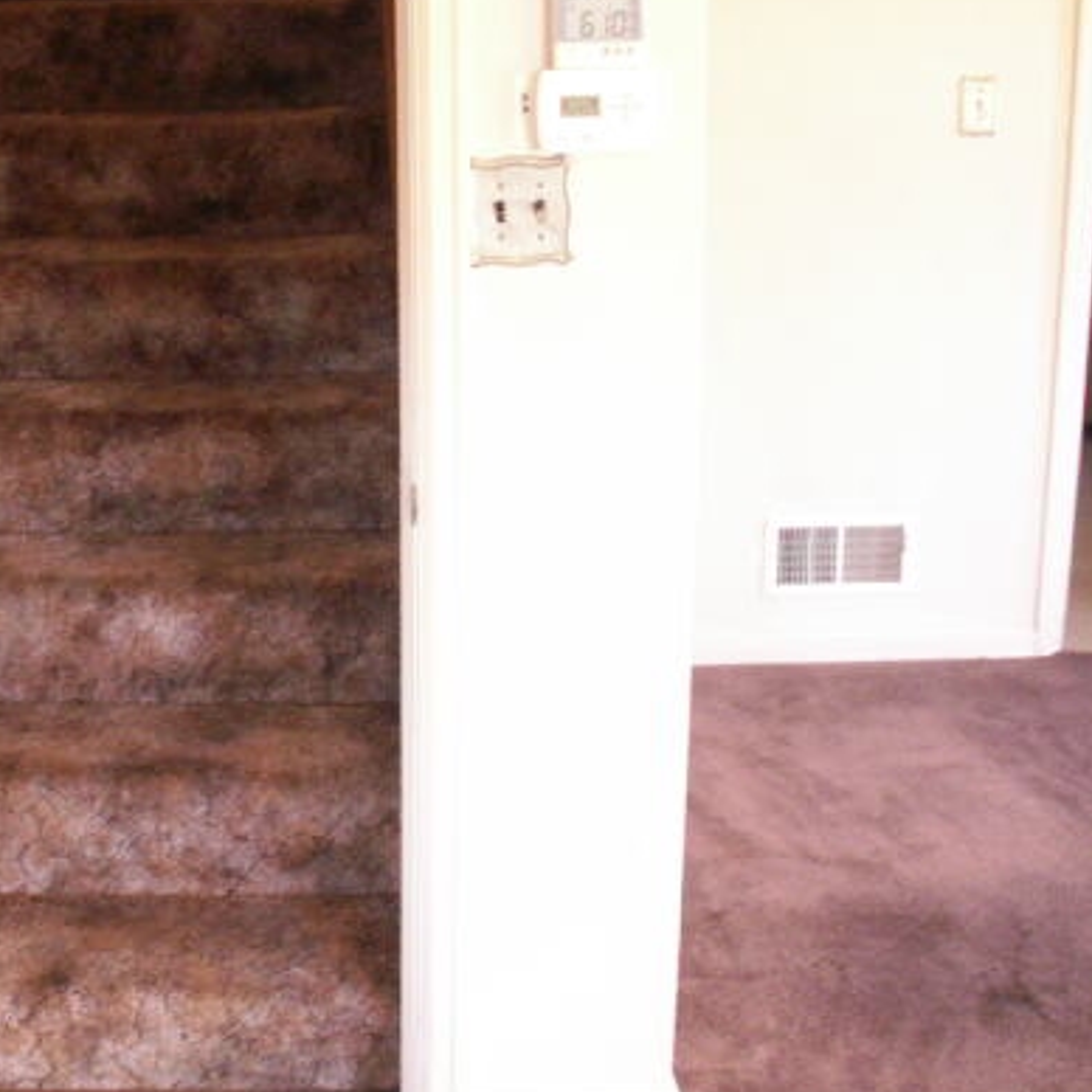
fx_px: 1820
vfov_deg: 33.4
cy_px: 543
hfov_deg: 32.4
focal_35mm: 51
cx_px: 200
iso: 160
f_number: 2.8
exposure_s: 1/13
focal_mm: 5.86
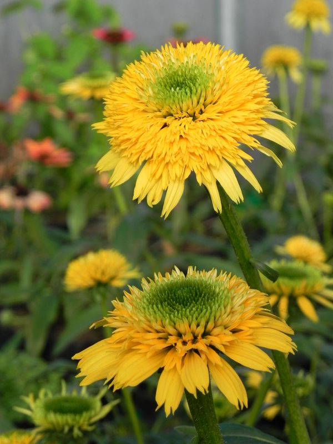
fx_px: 2078
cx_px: 166
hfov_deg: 9.2
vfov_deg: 12.2
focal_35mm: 162
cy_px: 222
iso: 160
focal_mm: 28.8
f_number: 5
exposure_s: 1/640
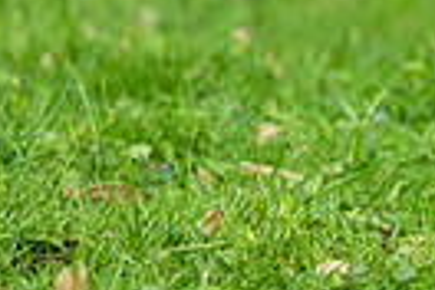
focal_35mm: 421
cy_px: -24
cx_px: 879
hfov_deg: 4.8
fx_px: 5087
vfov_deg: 3.3
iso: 320
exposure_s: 1/1000
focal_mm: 85
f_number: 3.5
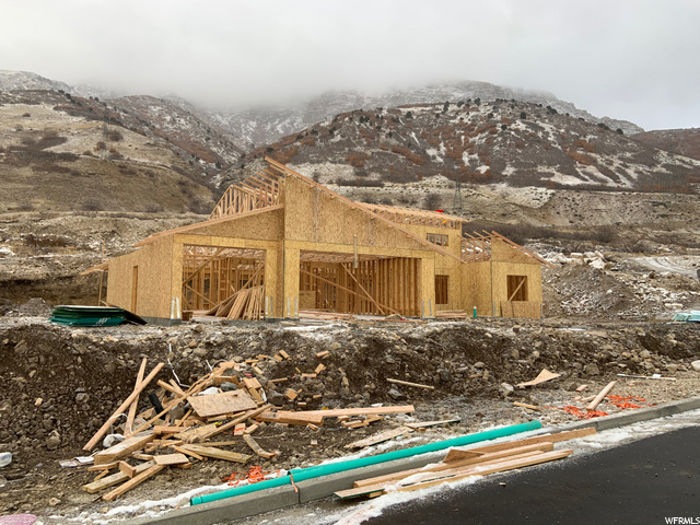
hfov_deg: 67.3
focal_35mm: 26
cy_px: 262
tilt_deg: +6.0
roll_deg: +0.0
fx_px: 526
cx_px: 350
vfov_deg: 53.1
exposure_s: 1/154
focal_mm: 4.25
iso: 25
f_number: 1.8
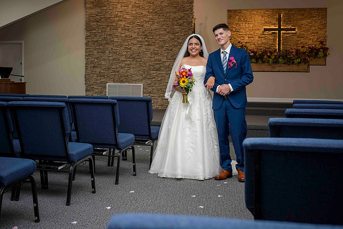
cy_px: 114
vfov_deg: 26.4
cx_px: 172
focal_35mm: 51
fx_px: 487
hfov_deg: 38.8
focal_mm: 50
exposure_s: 1/60
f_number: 7.1
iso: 800
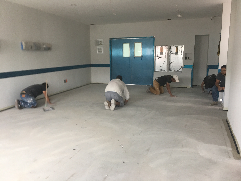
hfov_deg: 61.7
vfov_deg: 48.2
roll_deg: +0.6
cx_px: 120
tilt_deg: -8.7
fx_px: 202
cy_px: 90
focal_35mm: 29
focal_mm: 4.15
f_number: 2.2
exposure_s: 1/15
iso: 40
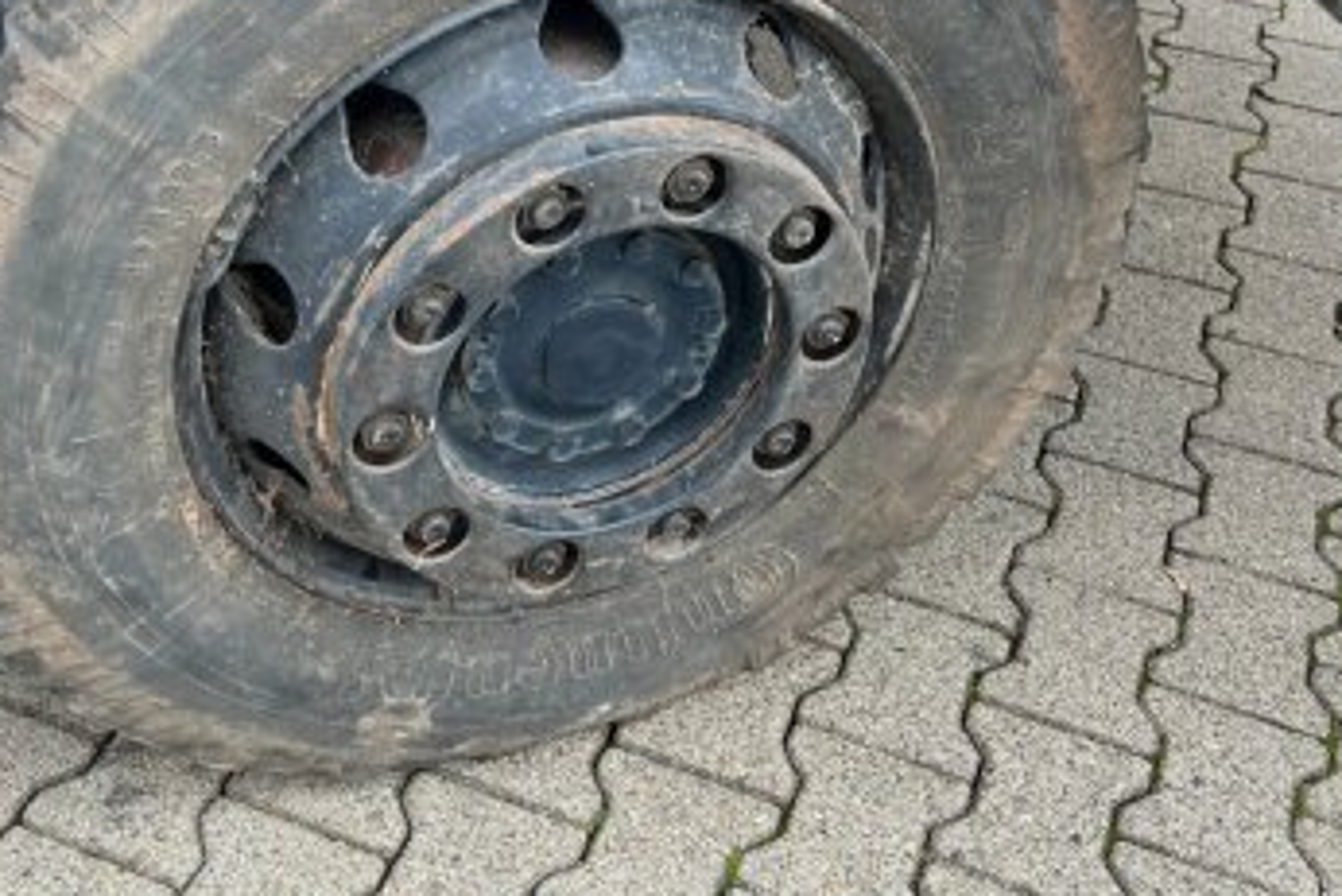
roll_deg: -0.3
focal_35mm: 50
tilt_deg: -28.9
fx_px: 1865
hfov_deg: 39.4
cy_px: 12
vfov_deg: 25.7
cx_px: 531
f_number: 1.5
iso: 32
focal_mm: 5.7
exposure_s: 1/137
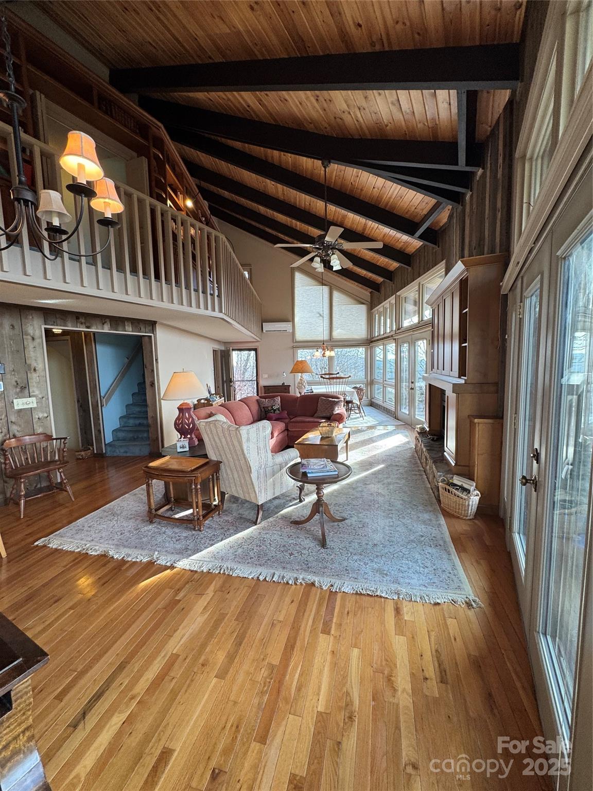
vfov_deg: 102.1
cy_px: 396
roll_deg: +3.2
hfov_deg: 85.7
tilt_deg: -4.0
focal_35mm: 14
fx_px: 320
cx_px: 296
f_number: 2.2
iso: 100
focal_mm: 2.22
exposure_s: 1/120
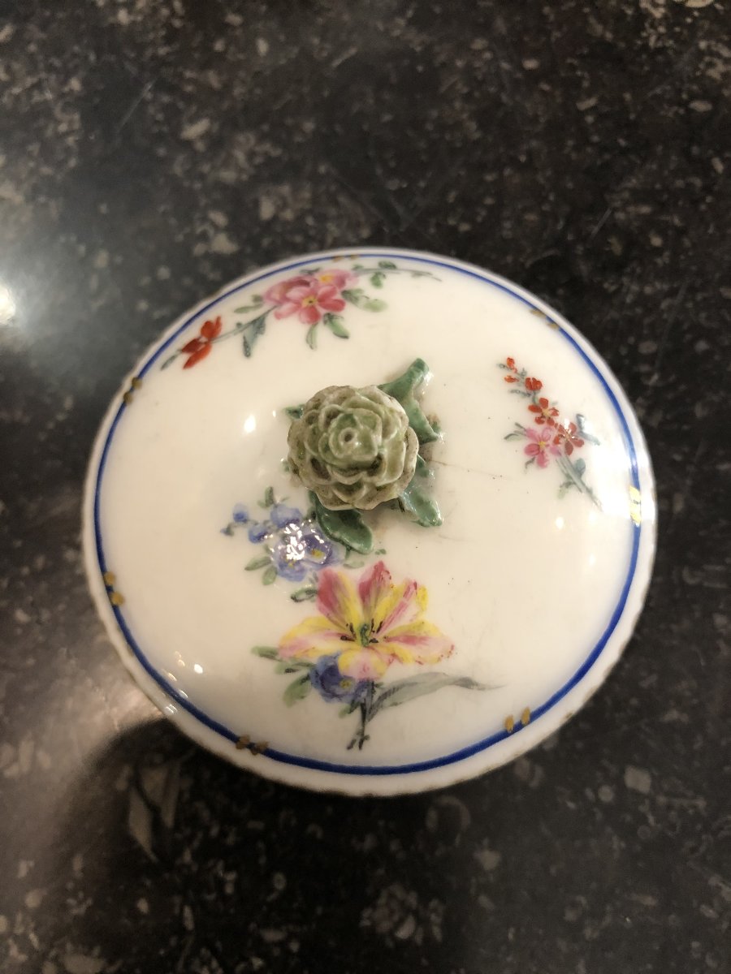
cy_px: 487
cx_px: 366
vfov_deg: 63.4
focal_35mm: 28
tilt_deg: -71.0
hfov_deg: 49.7
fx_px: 788
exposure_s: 1/17
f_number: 1.8
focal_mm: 4
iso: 64
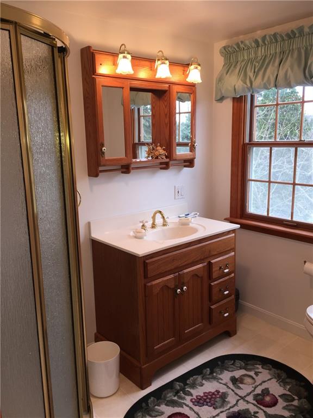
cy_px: 209
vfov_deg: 61.7
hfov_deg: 48.2
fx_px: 350
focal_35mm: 29
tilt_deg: -11.5
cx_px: 156
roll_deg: +1.2
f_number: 2.2
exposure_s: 1/40
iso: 32
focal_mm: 4.15
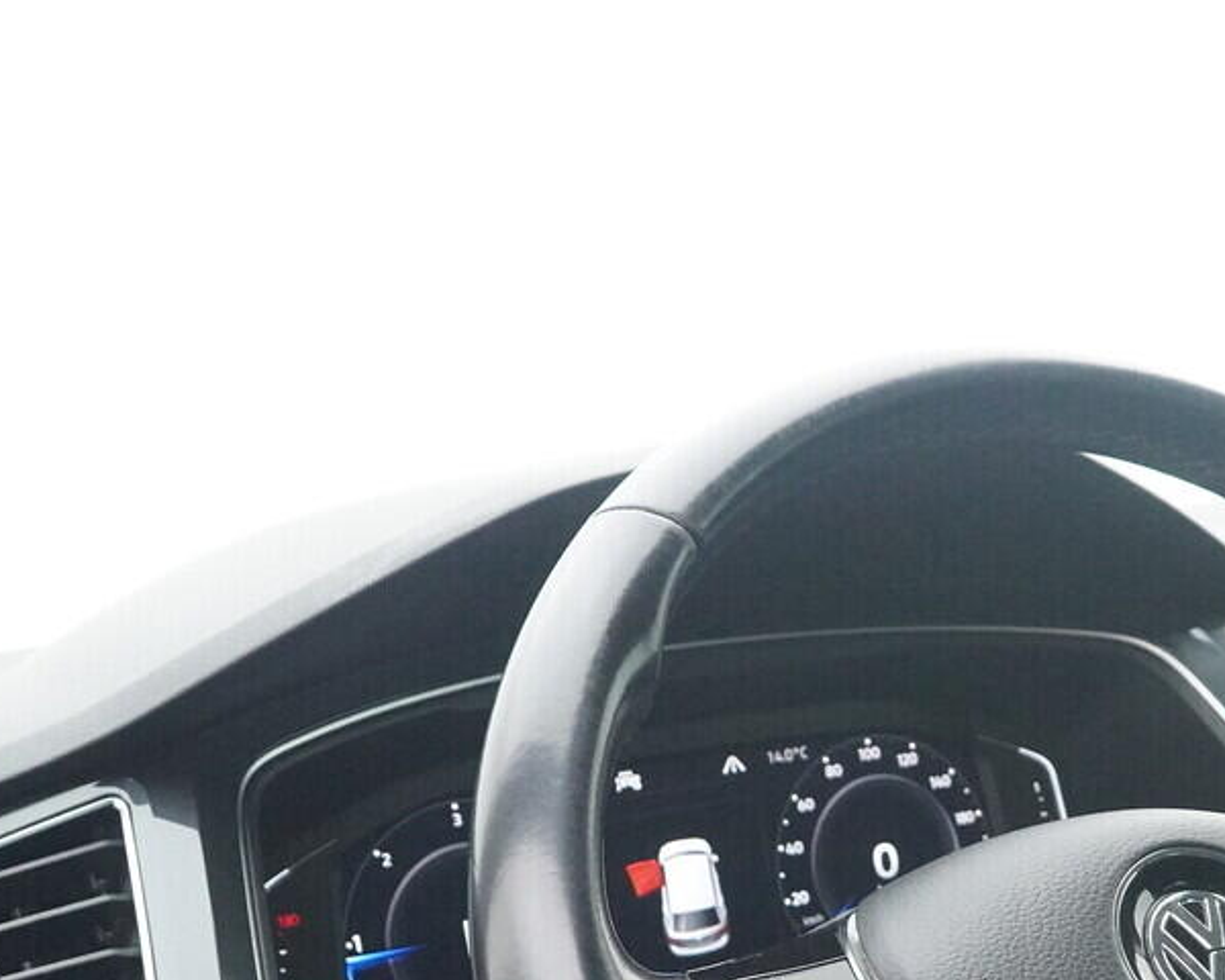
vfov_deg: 18.6
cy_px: 869
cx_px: 1145
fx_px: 2937
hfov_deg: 22.9
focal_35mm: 81
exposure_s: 1/250
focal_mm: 24
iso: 5000
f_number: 5.6
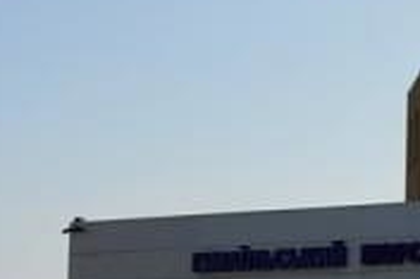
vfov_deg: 5.5
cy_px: 94
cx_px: 671
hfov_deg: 8.1
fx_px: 2910
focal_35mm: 250
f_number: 14
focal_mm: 42.8
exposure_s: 1/125
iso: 100
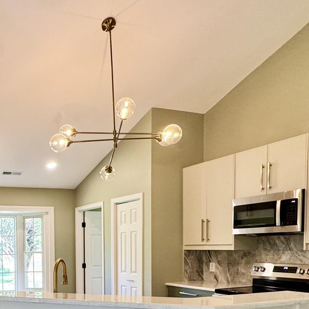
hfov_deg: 41.2
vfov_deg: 42.0
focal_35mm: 37
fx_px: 374
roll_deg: +1.5
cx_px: 28
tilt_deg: -3.1
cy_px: 267
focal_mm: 2.22
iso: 200
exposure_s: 1/120
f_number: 2.2
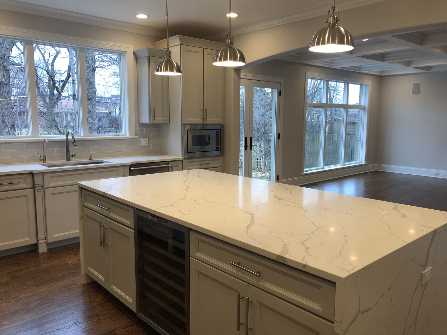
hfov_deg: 63.4
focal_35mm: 28
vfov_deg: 49.7
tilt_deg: -7.3
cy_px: 168
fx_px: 362
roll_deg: +0.3
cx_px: 224
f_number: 1.8
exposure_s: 1/40
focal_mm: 4
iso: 20
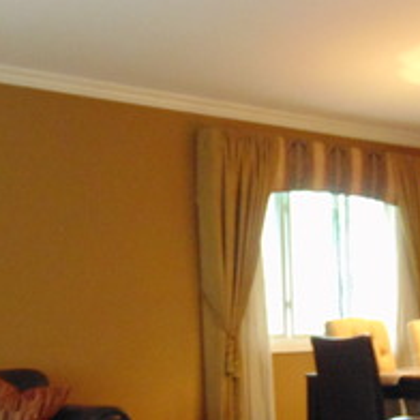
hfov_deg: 23.9
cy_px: 309
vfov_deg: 23.8
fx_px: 988
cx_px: 272
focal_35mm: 72
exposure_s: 1/20
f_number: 3
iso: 400
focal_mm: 4.5
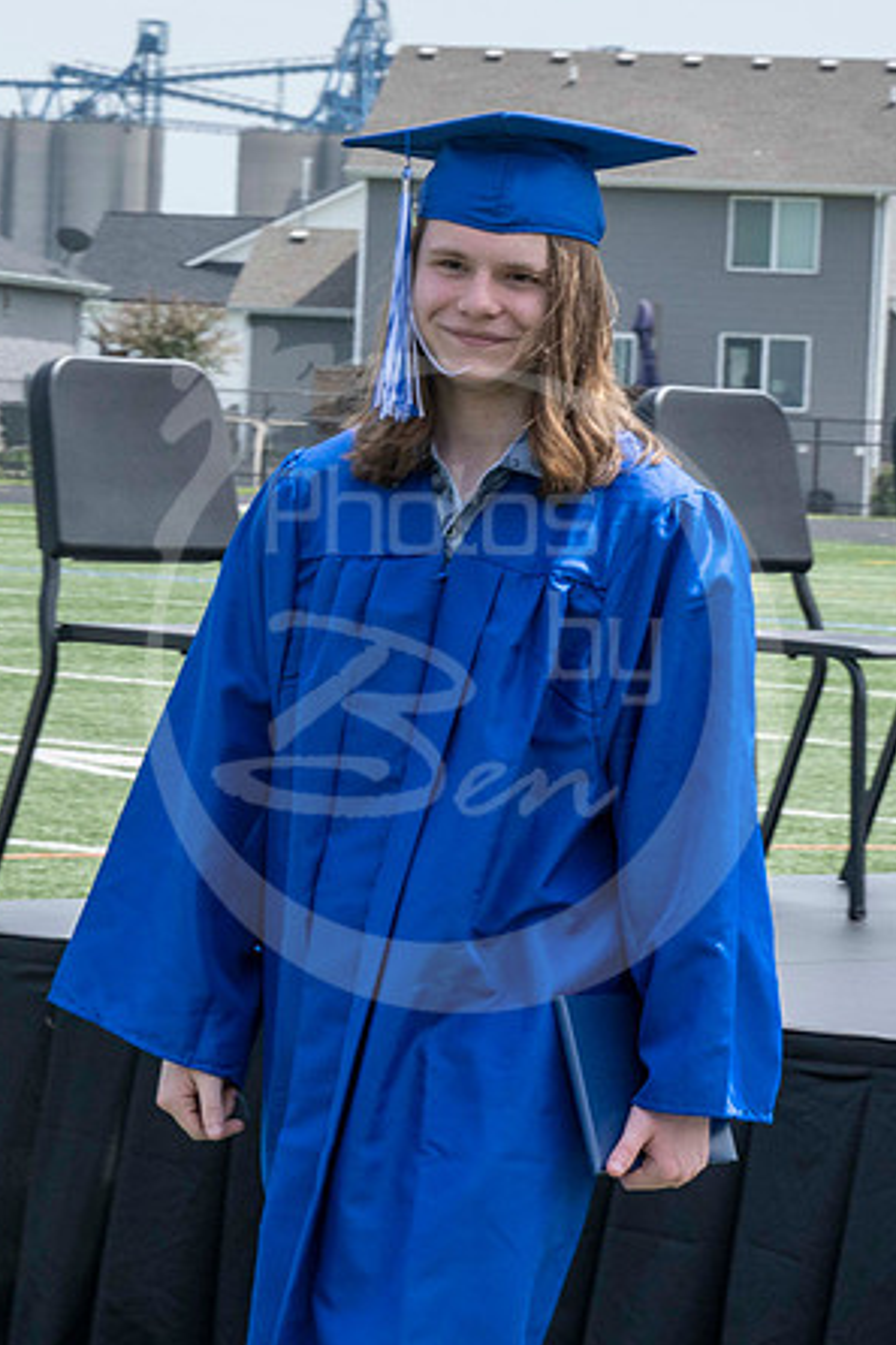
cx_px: -26
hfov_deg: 7.5
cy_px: 402
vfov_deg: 11.2
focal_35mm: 183
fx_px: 6837
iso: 200
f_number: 13
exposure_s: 1/250
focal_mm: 70
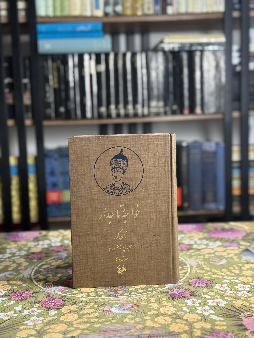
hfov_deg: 30.3
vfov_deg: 39.7
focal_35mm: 48
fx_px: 470
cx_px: 127
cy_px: 169
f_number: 1.78
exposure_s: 1/100
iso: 160
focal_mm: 6.76
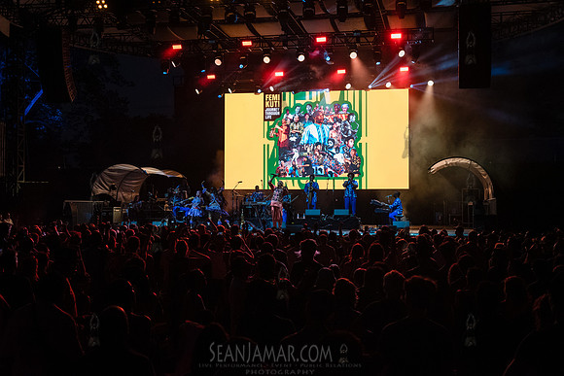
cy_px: 188
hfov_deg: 40.9
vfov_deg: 27.9
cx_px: 282
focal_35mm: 48
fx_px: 757
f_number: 4
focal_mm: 48
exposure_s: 1/500
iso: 4000
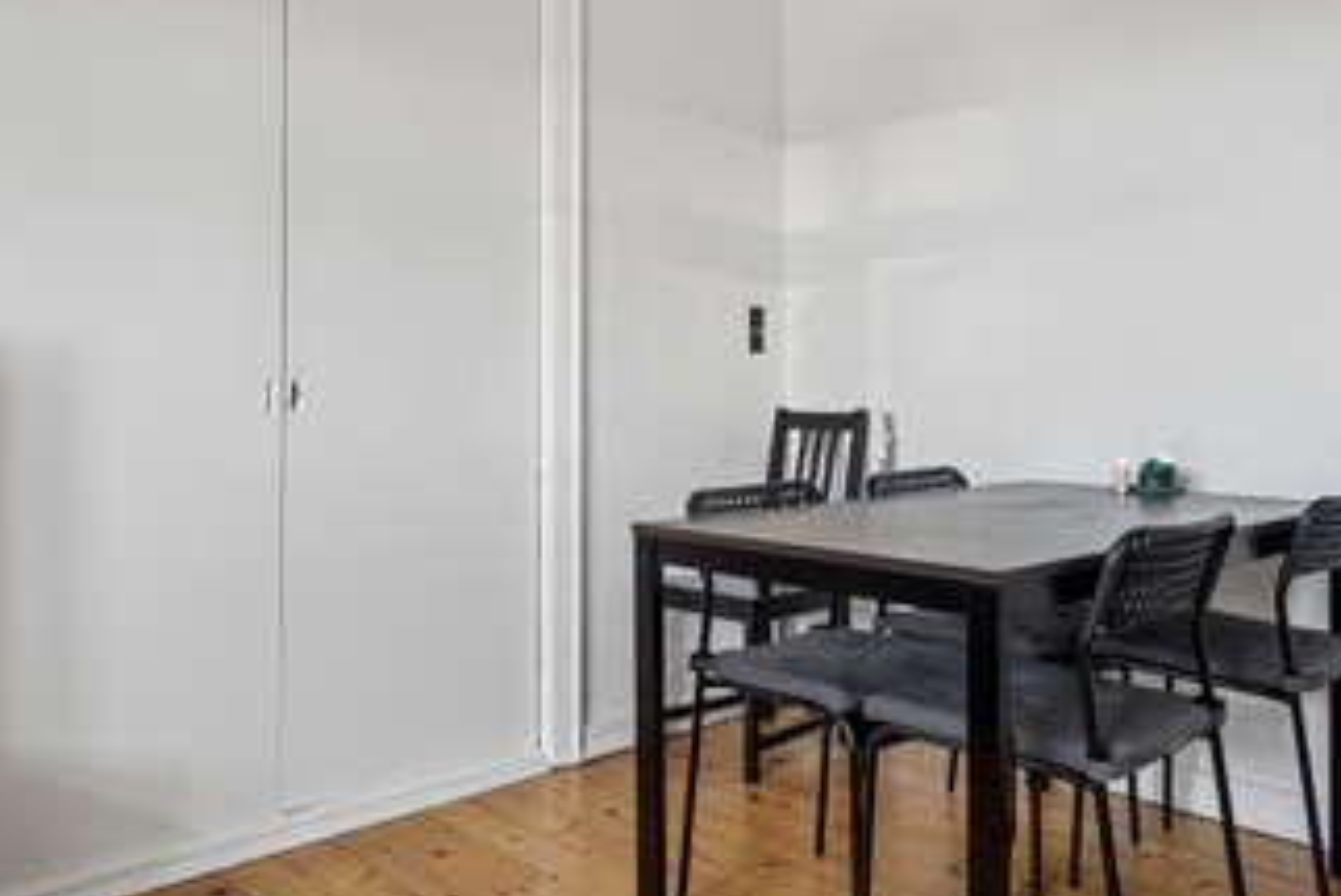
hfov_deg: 61.6
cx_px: 766
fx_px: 1118
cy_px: 375
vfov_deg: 43.5
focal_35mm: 30
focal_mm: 23
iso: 400
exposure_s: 1/160
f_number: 4
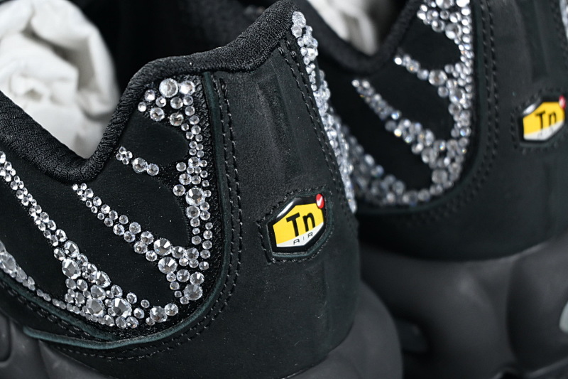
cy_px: 190
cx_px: 284
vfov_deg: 18.2
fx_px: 1183
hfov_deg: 27.0
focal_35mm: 75
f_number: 6.3
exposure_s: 1/125
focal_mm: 50
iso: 1100
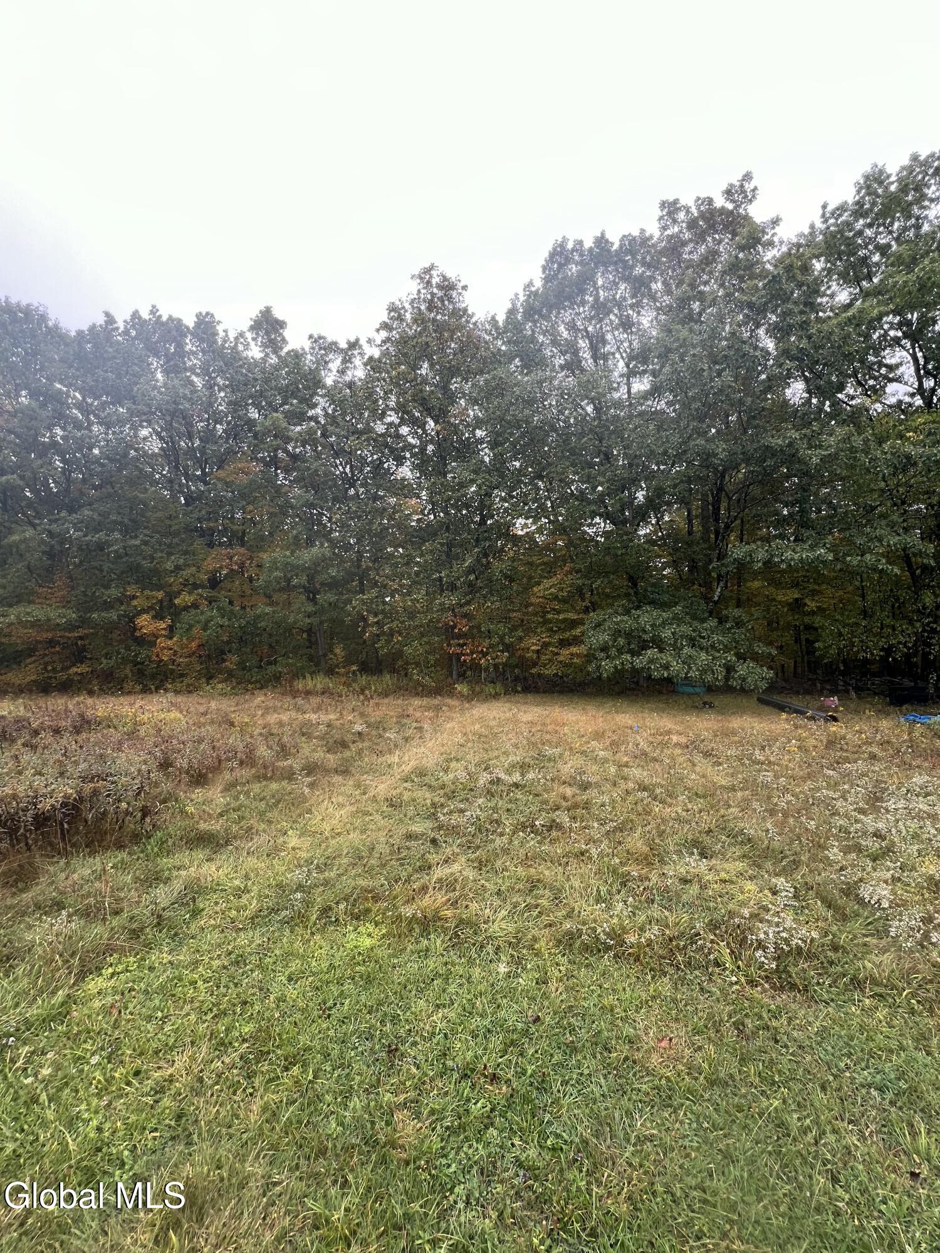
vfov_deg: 106.2
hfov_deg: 89.9
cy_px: 626
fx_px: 471
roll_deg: +2.5
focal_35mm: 13
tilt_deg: +0.1
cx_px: 470
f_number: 1.8
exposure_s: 1/99
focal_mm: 1.57
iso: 50
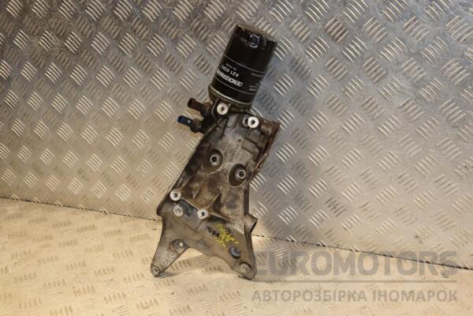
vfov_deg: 28.1
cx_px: 236
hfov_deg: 41.1
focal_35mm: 48
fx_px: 631
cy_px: 158
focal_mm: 32
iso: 800
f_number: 5.6
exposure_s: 1/200
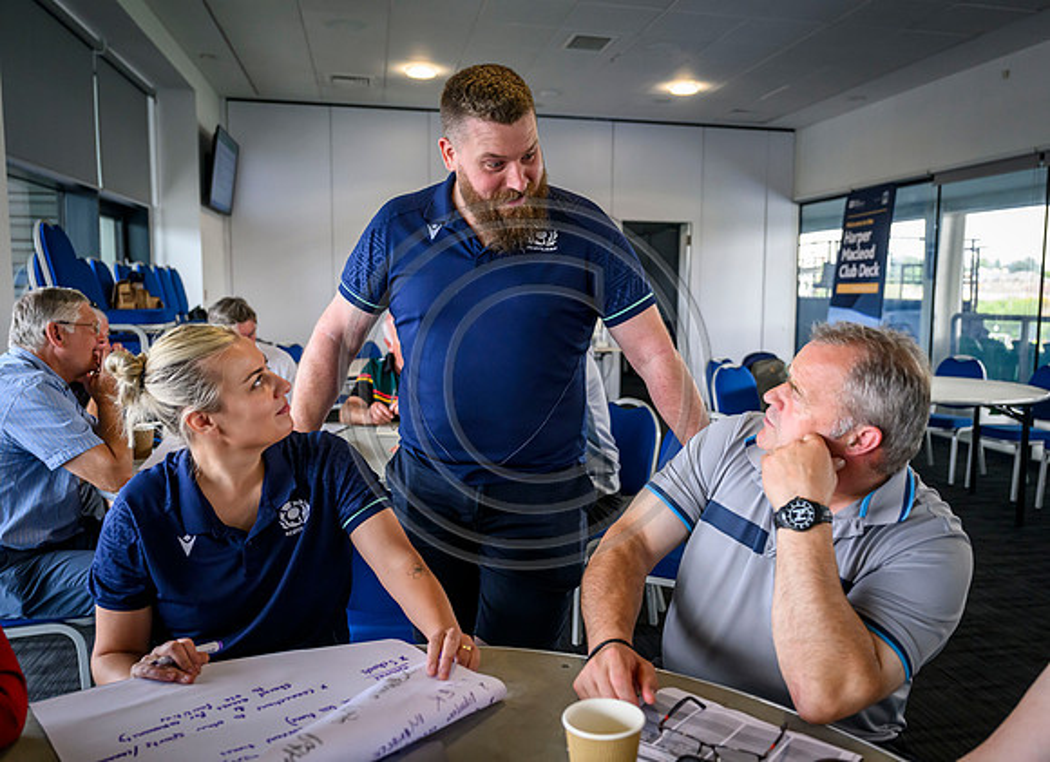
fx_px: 889
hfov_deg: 61.0
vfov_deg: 46.4
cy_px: 381
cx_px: 571
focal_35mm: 30
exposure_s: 1/800
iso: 3200
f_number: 3.2
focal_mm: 28
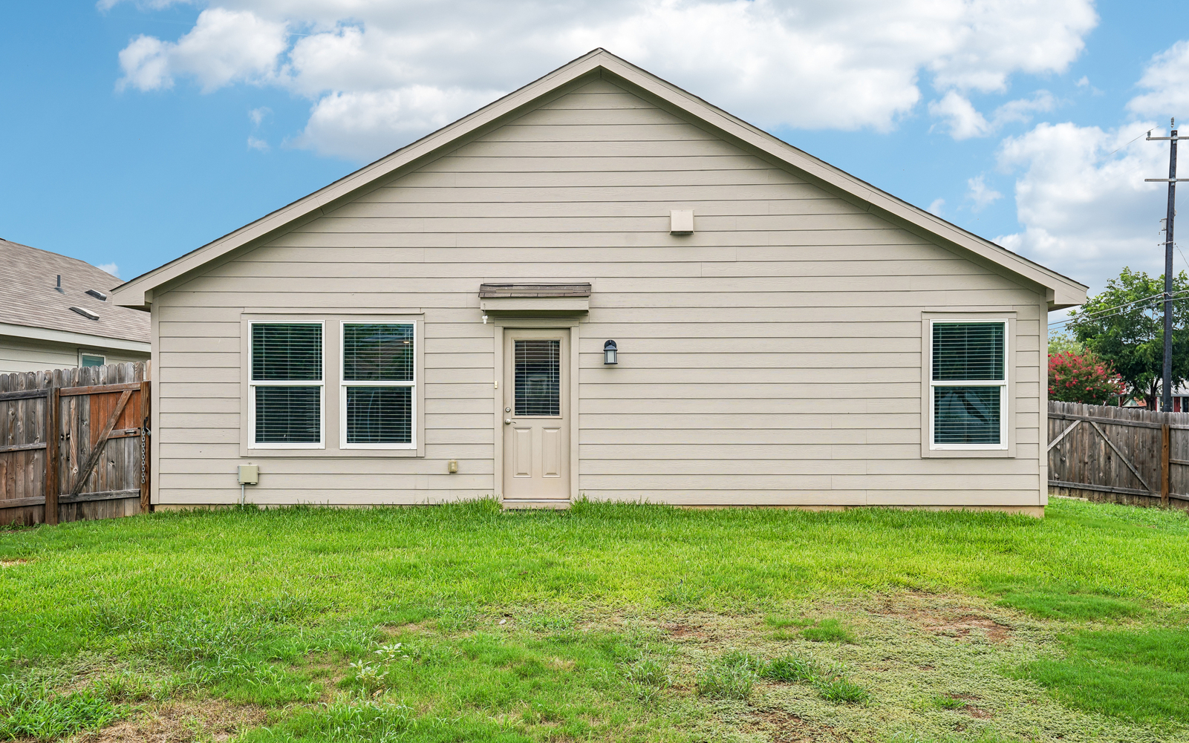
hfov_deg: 58.1
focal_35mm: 33
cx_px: 599
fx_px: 1069
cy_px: 400
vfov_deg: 38.3
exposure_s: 1/320
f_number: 8
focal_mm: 32
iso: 200
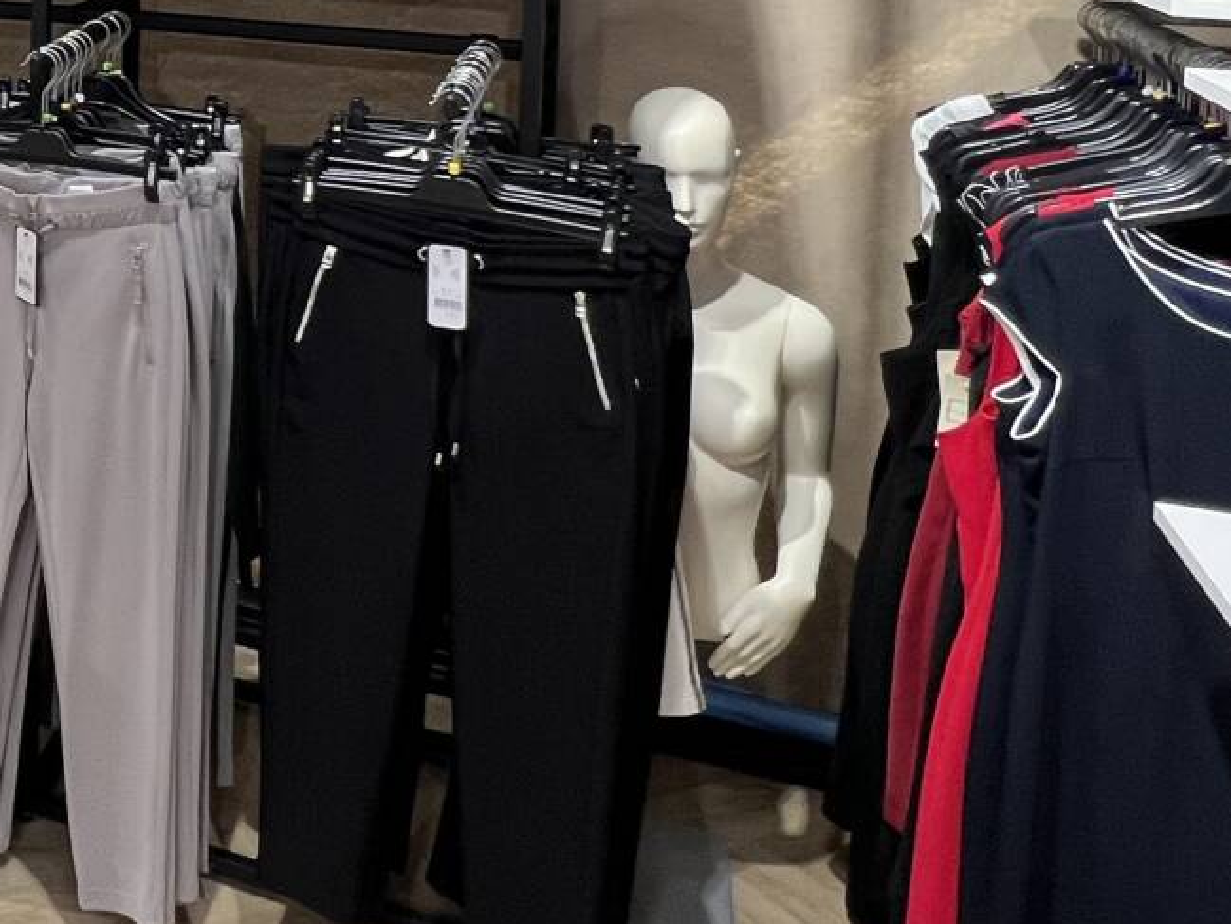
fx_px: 1458
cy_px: -91
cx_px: -121
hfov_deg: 38.1
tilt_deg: -0.5
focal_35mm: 41
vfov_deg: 31.3
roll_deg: +1.1
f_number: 1.8
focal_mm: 1.57
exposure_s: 1/100
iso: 125
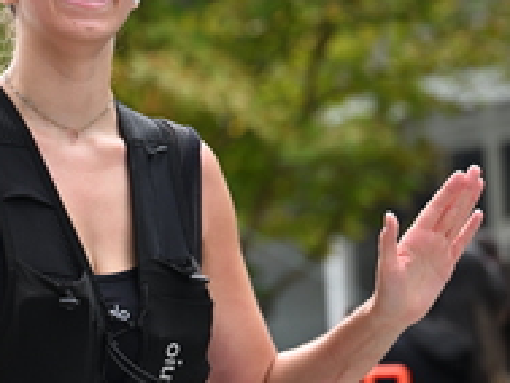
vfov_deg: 7.6
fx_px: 2890
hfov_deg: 10.1
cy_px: 140
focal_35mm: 196
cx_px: 120
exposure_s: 1/2500
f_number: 2.8
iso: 640
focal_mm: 70
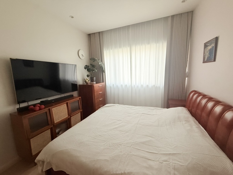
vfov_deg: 85.7
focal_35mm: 14
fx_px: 94
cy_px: 88
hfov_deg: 102.1
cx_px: 116
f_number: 2.2
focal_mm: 2.22
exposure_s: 1/99
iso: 160
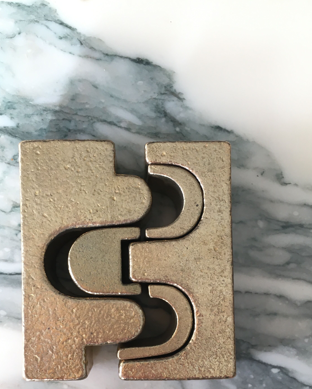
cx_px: 152
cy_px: 280
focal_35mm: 41
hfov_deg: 36.5
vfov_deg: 43.7
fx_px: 473
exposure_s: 1/33
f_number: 2.2
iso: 32
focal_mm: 4.15
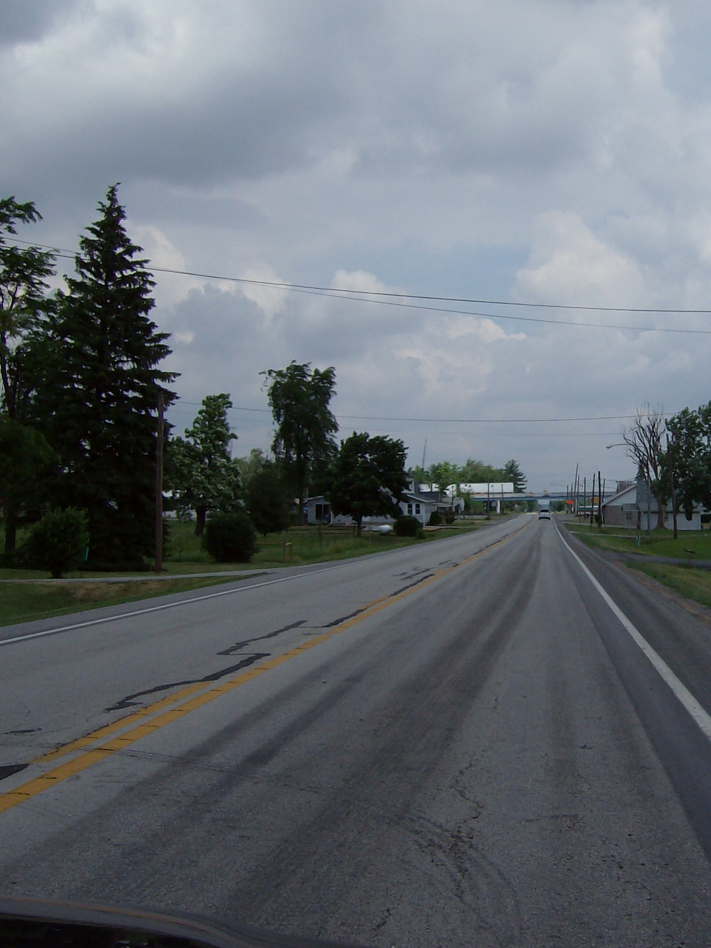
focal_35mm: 49
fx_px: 1342
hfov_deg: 28.9
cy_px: 476
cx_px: 591
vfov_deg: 38.9
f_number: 4.7
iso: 100
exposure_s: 1/1587
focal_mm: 6
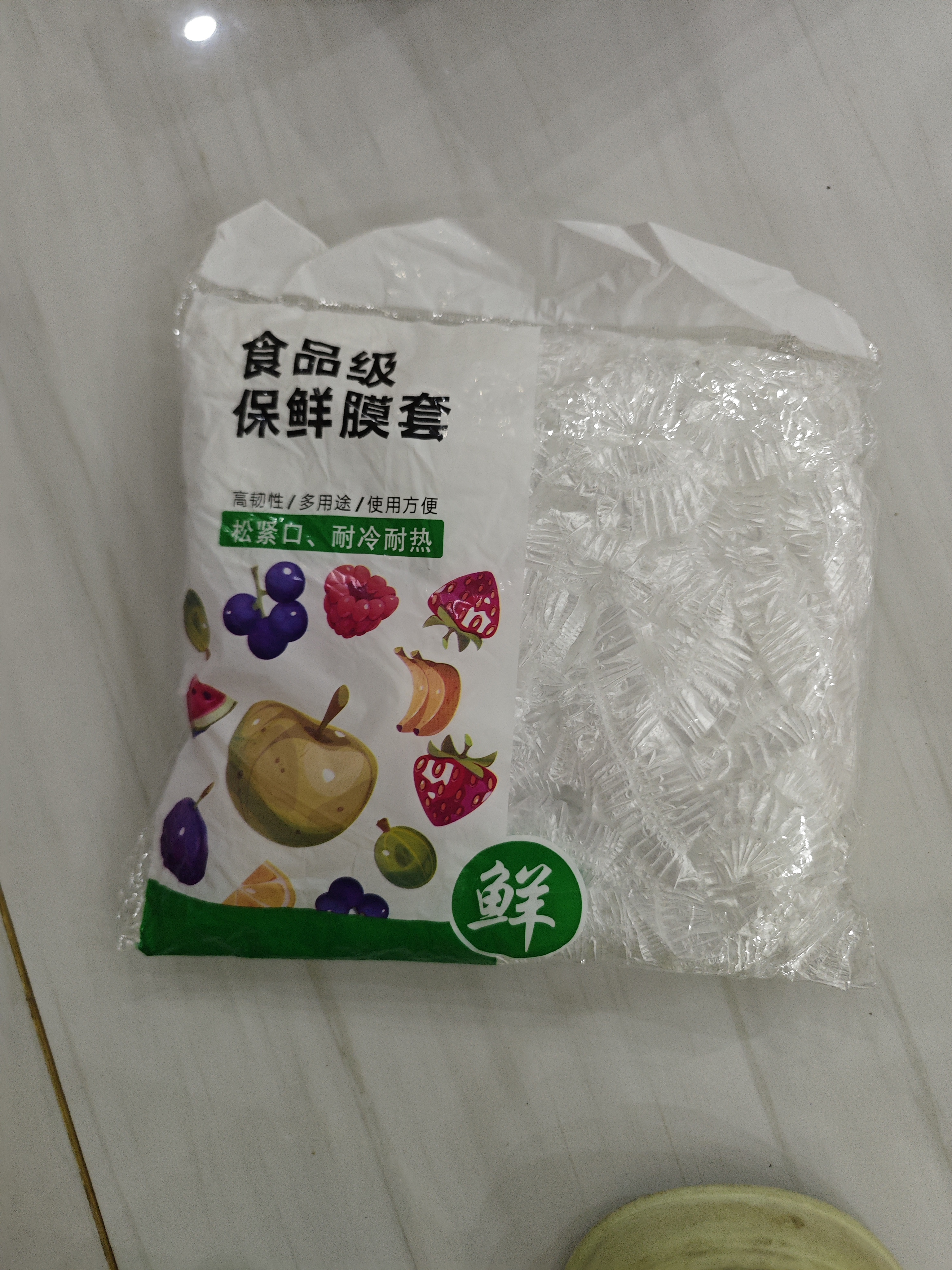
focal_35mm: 23
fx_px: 843
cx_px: 476
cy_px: 635
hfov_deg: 58.9
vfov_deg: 73.9
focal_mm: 8.7
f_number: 1.9
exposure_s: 1/41
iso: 640
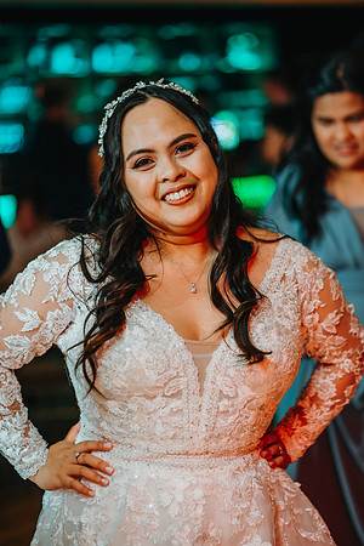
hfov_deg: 16.1
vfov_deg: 23.9
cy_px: 273
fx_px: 1289
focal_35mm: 85
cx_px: 182
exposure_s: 1/250
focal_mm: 85
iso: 1000
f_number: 1.8
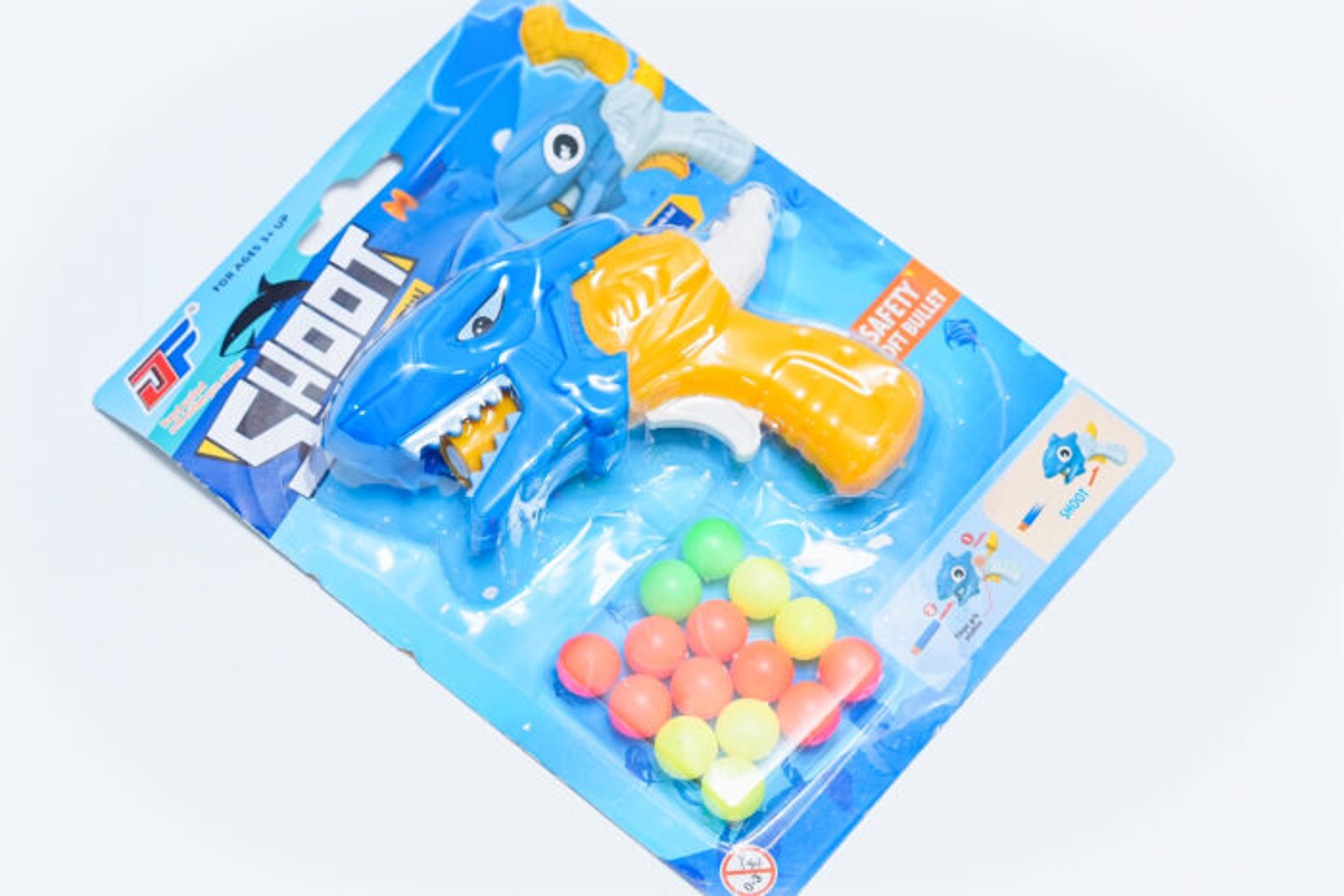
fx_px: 3921
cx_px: 672
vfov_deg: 13.0
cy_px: 448
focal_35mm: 105
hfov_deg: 19.5
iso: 3200
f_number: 4.5
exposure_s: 1/640
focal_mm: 70
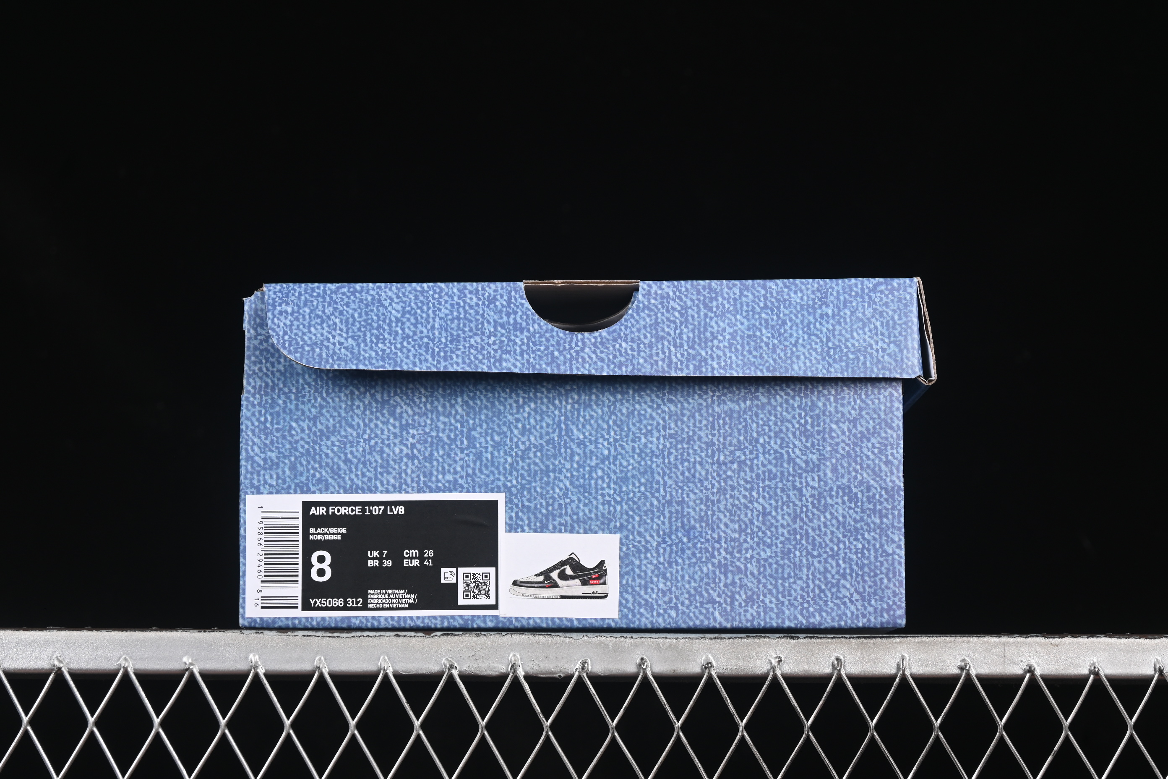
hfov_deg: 27.0
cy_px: 390
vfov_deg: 18.2
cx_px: 584
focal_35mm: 75
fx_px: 2433
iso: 160
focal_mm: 50
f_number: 7.1
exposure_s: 1/60
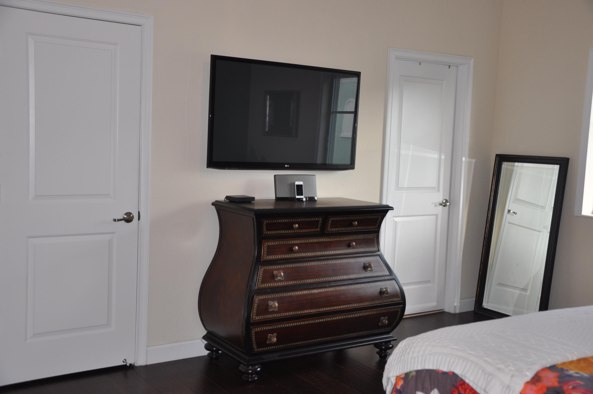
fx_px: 691
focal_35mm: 42
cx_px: 296
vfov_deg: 31.8
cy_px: 197
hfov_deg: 46.5
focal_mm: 28
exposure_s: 1/60
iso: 320
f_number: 4
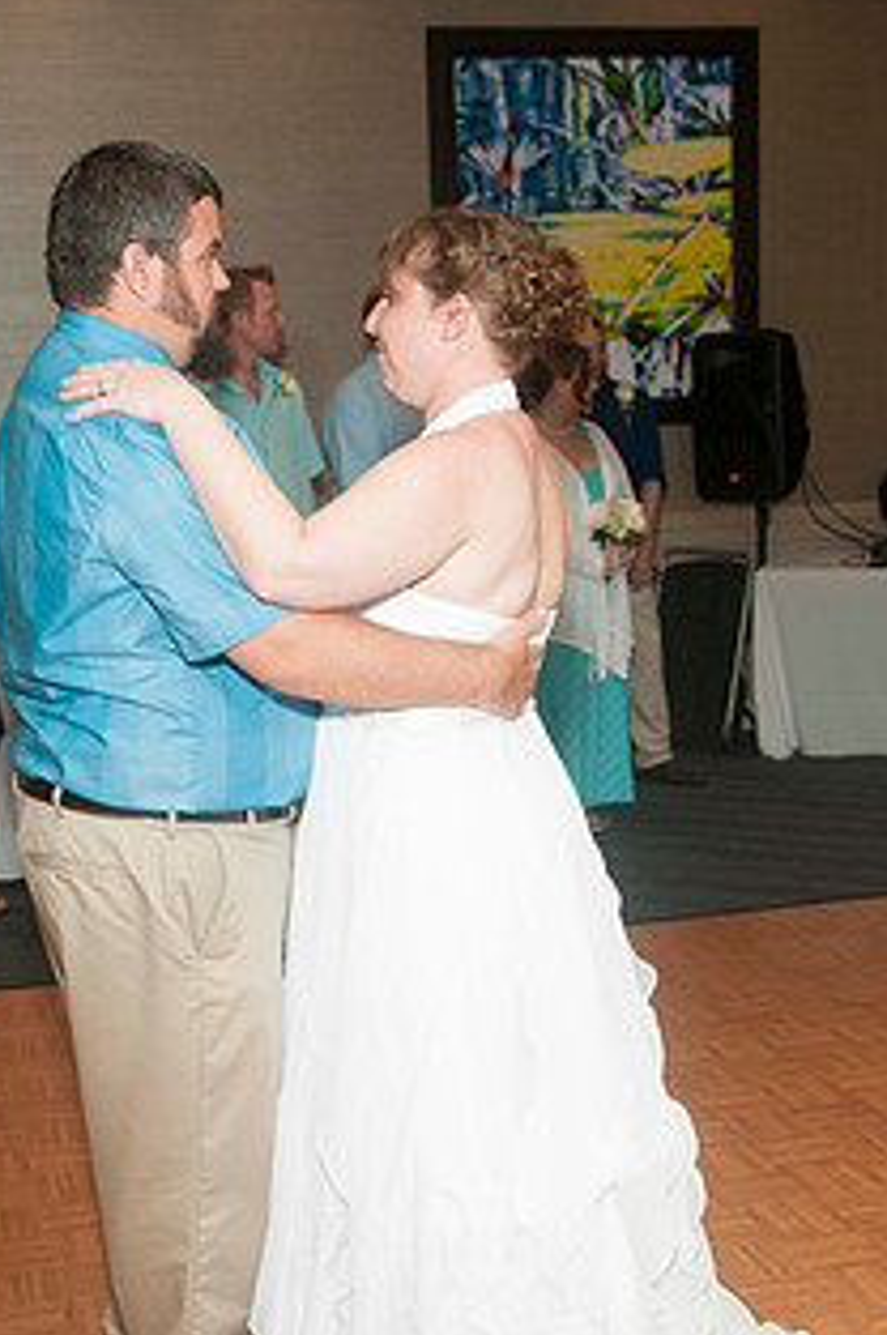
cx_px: 373
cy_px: 763
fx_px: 2074
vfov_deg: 35.6
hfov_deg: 24.1
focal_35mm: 56
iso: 400
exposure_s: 1/60
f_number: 5.6
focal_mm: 26
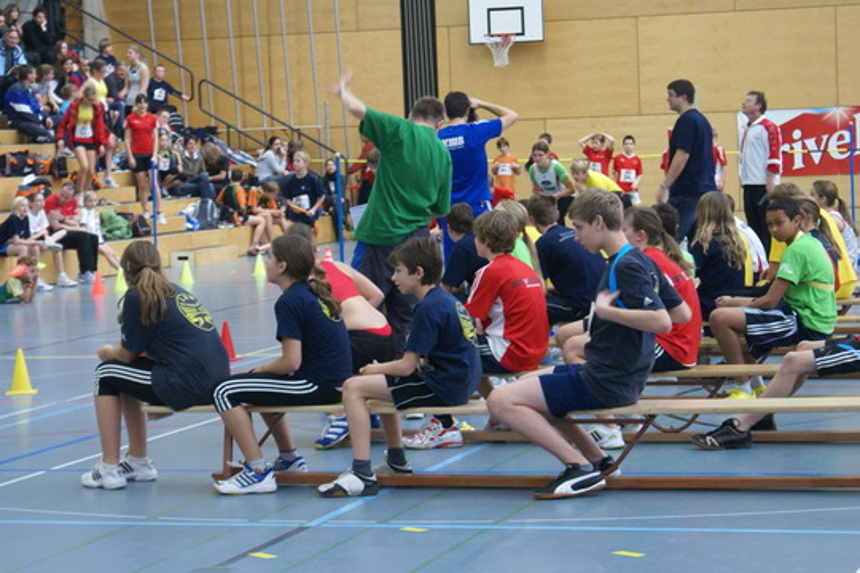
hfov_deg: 19.5
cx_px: 430
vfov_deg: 13.0
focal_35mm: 105
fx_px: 2508
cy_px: 286
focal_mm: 70
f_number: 5.6
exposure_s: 1/30
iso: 800
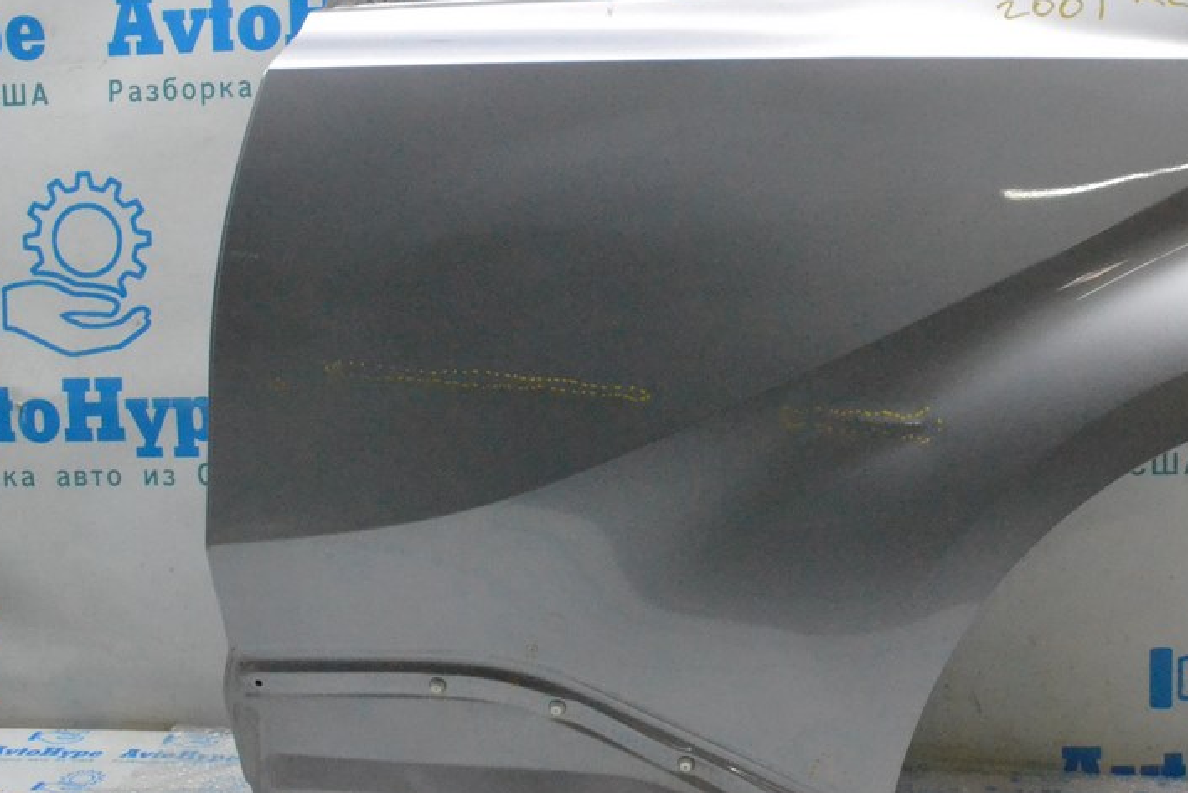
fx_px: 1716
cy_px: 284
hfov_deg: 37.6
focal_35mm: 52
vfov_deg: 25.9
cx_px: 833
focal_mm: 24
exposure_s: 1/100
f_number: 14
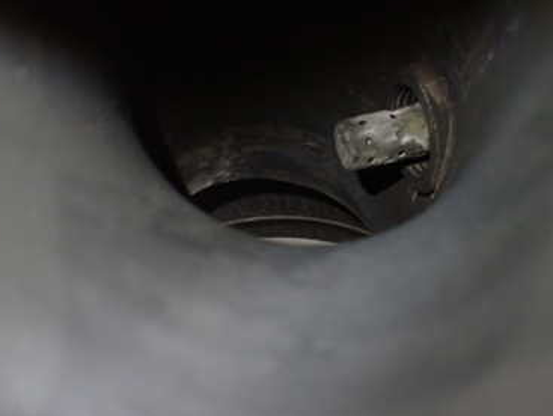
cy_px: 231
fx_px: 784
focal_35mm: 49
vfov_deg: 29.7
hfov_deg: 38.9
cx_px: 259
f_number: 2.3
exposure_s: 1/80
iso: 800
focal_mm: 5.4
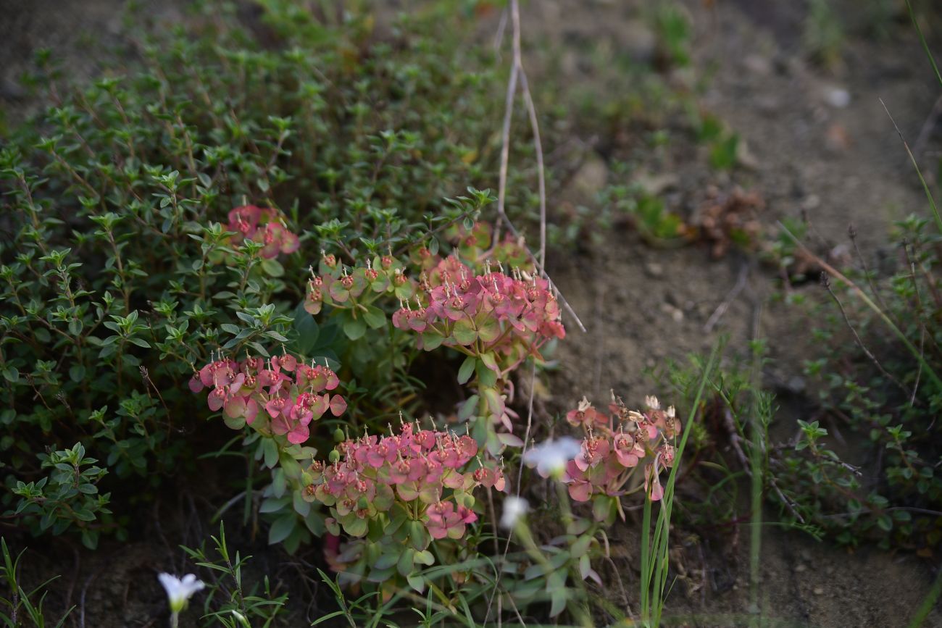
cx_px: 471
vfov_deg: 27.0
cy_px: 314
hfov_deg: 39.6
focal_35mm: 50
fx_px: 1308
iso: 200
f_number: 3.5
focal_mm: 50
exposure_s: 1/200
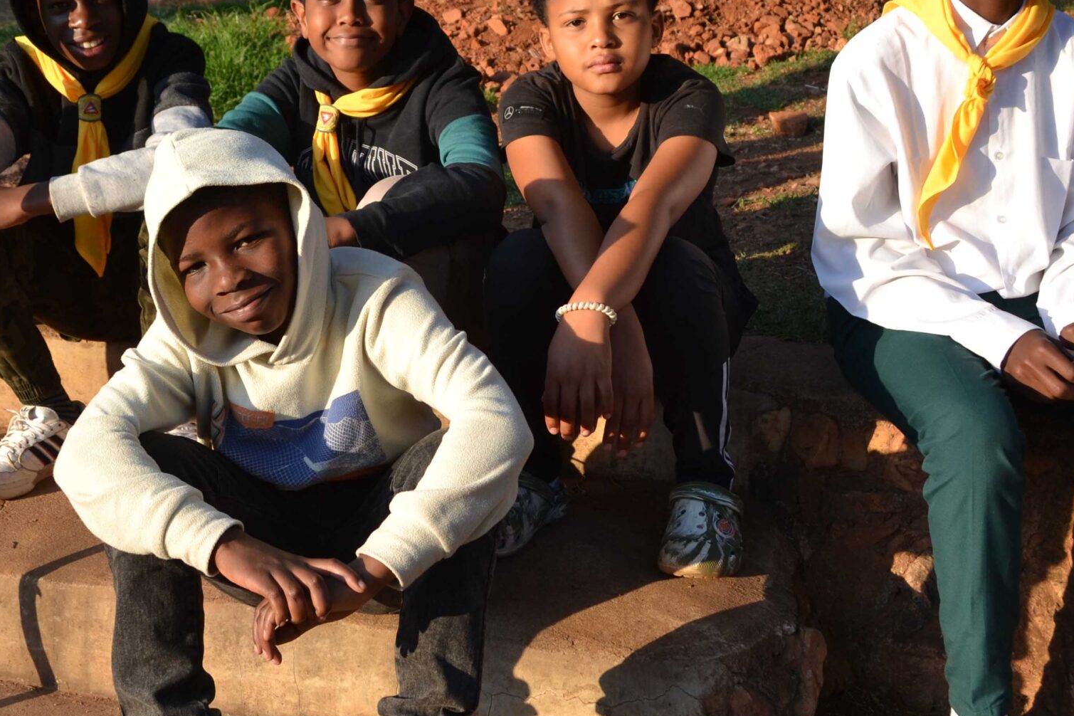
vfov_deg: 24.1
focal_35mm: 56
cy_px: 245
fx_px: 1671
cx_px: 419
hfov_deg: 35.5
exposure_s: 1/160
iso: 100
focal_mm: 22
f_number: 6.3
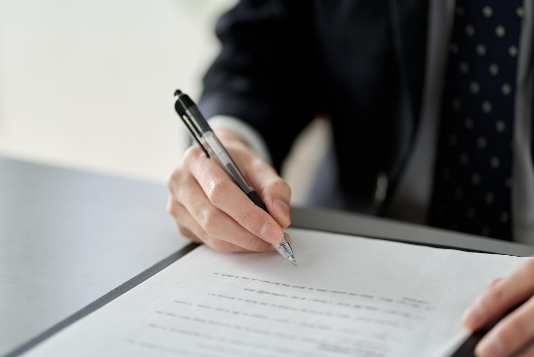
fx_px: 1365
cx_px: 268
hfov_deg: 22.1
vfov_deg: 14.9
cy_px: 173
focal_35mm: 92
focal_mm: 85
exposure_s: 1/125
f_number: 2
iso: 400
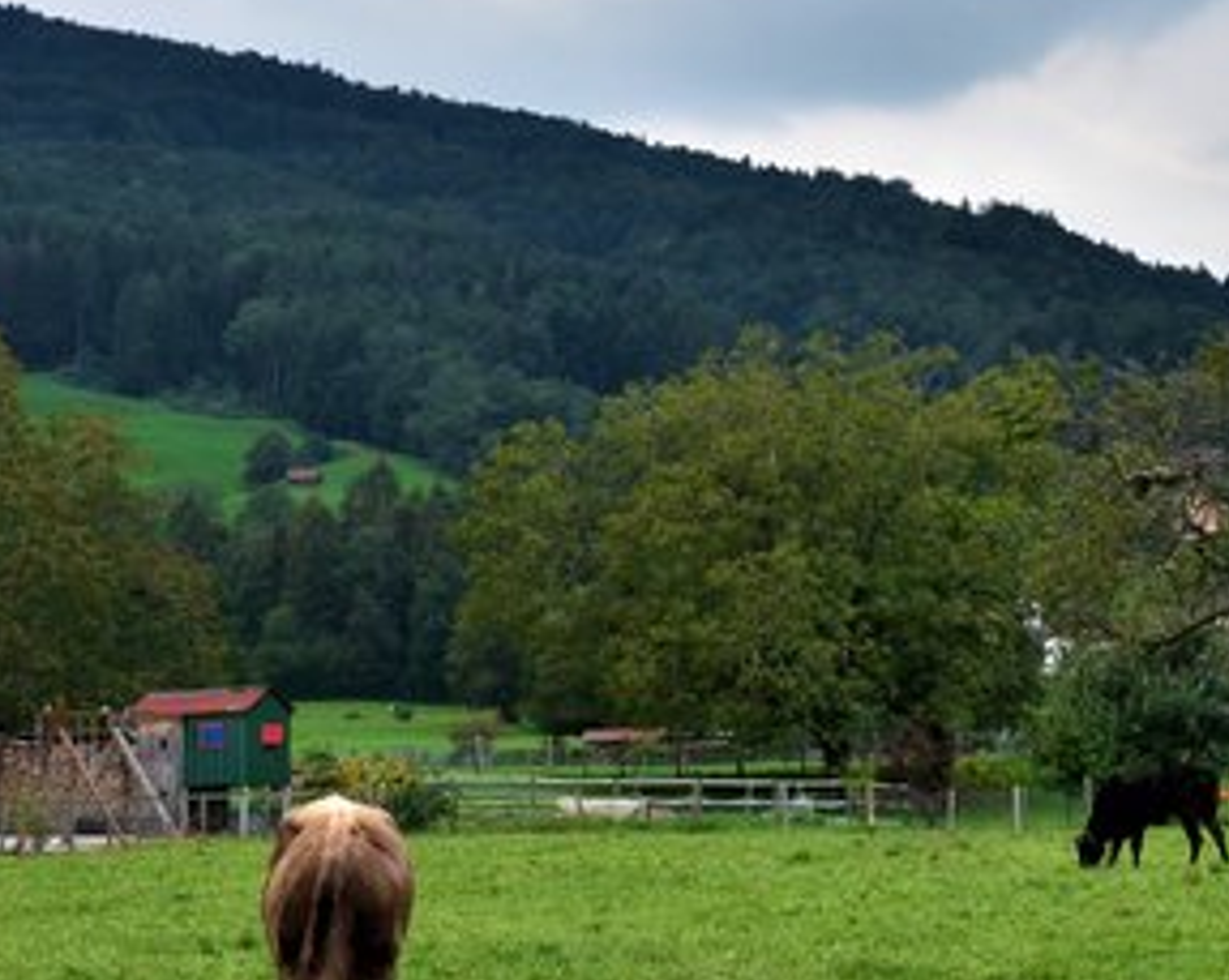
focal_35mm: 149
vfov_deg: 10.3
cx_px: 1524
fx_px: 5414
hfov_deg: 12.6
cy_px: 317
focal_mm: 38
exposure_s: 1/50
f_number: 8
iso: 320
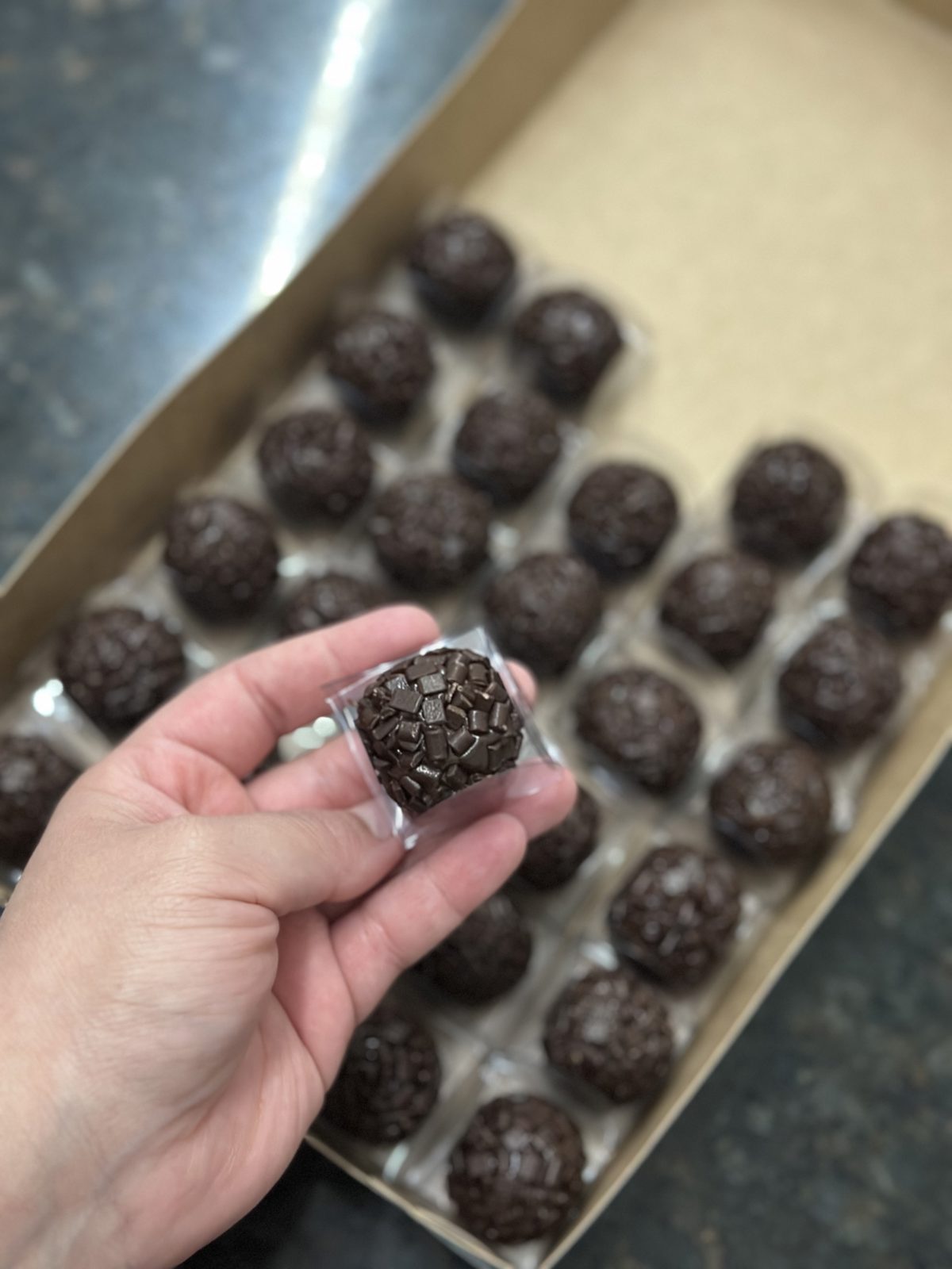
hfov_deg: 30.3
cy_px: 634
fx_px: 1760
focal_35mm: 48
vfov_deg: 39.7
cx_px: 476
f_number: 1.78
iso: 640
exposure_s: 1/40
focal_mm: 6.86
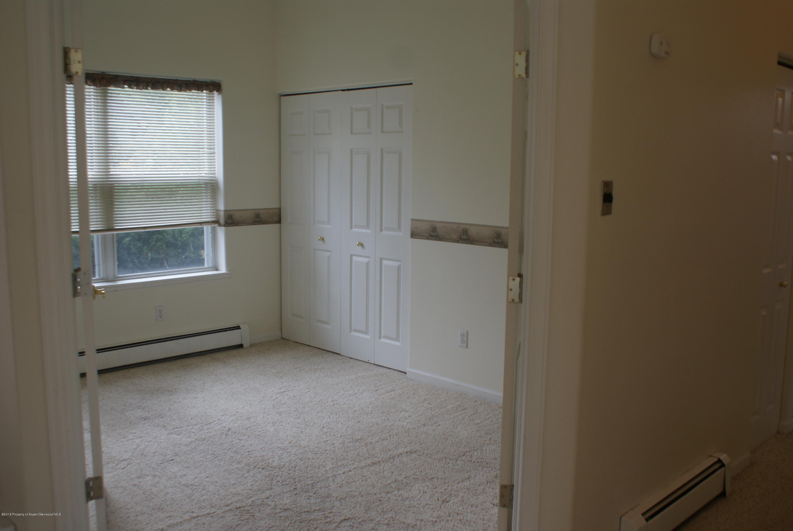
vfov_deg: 40.1
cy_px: 266
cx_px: 396
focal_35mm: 33
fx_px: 728
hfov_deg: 57.2
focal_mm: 22
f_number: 4.5
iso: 100
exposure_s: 1/40
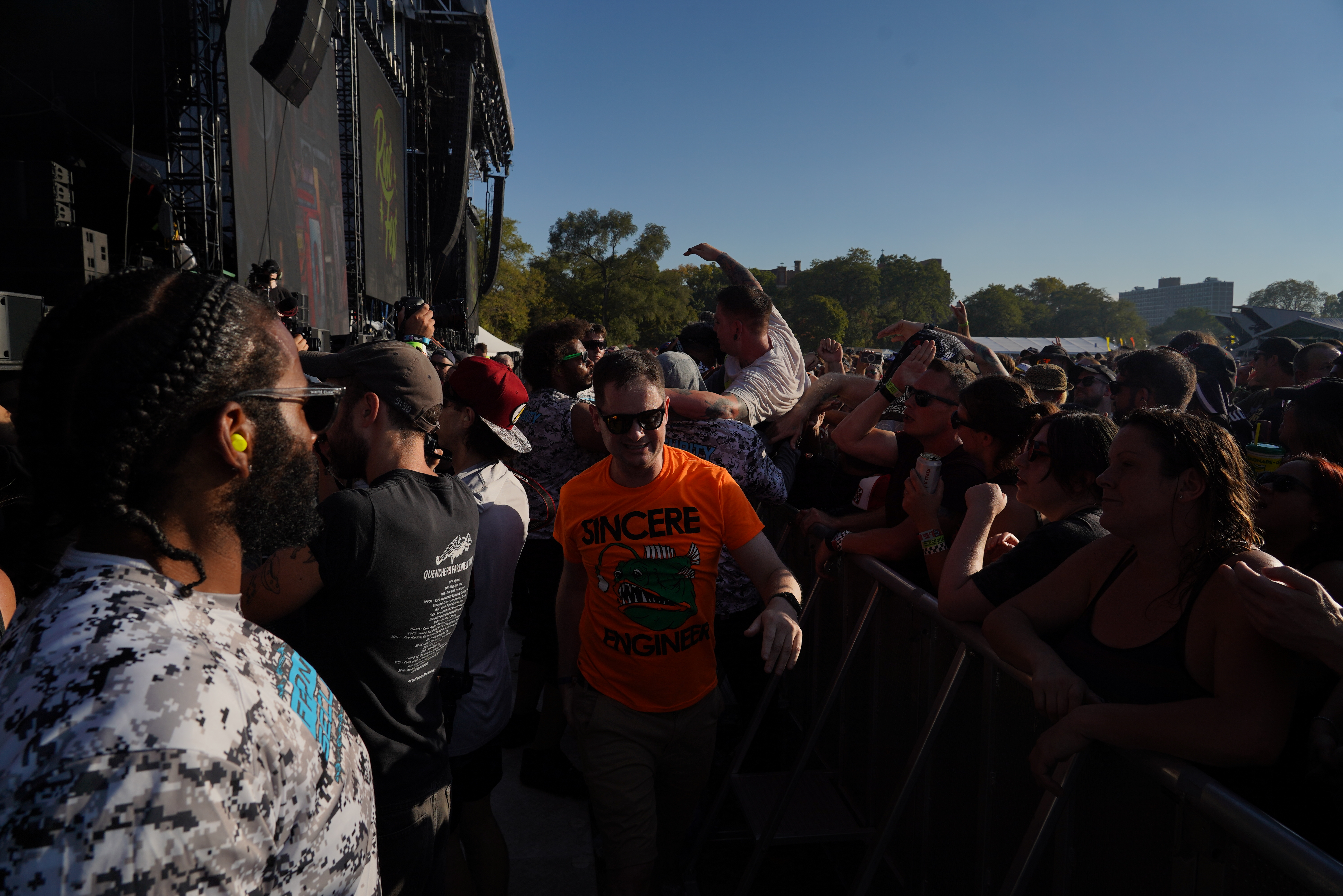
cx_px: 672
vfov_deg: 53.1
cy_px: 448
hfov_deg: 73.7
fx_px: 895
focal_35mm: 24
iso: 100
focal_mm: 24
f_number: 8
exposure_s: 1/800
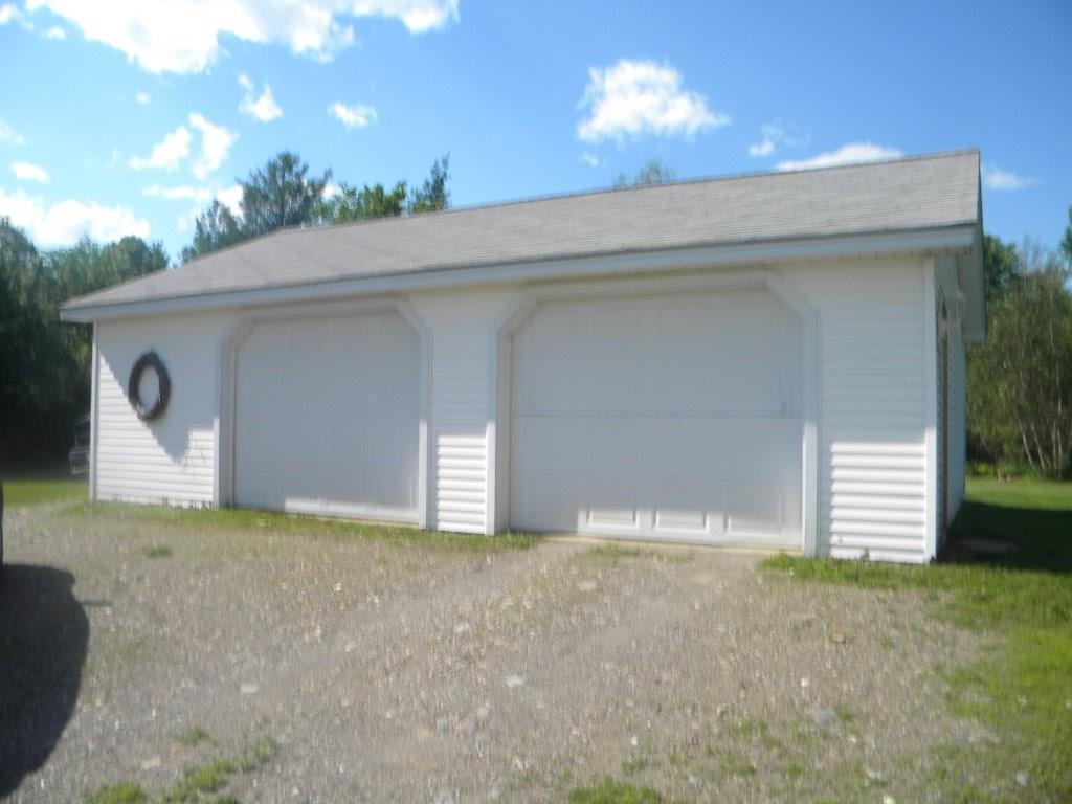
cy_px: 402
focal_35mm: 28
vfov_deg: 49.7
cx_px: 536
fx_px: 867
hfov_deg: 63.4
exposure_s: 1/222
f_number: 7
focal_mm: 5
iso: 80
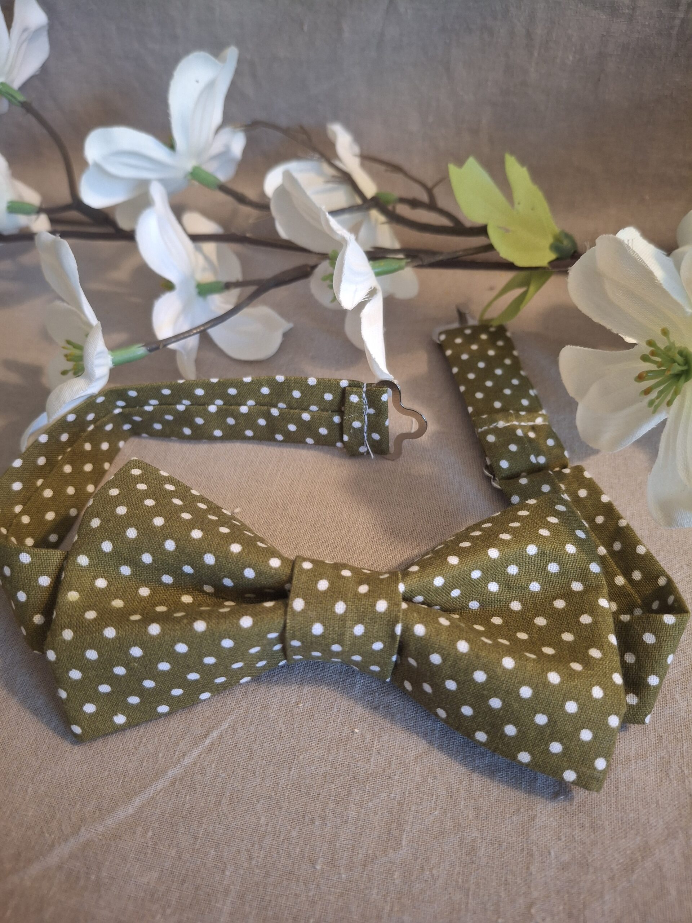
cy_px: 462
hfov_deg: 54.9
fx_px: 666
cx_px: 346
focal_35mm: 25
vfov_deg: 69.4
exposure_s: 1/50
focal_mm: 4.69
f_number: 1.8
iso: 250
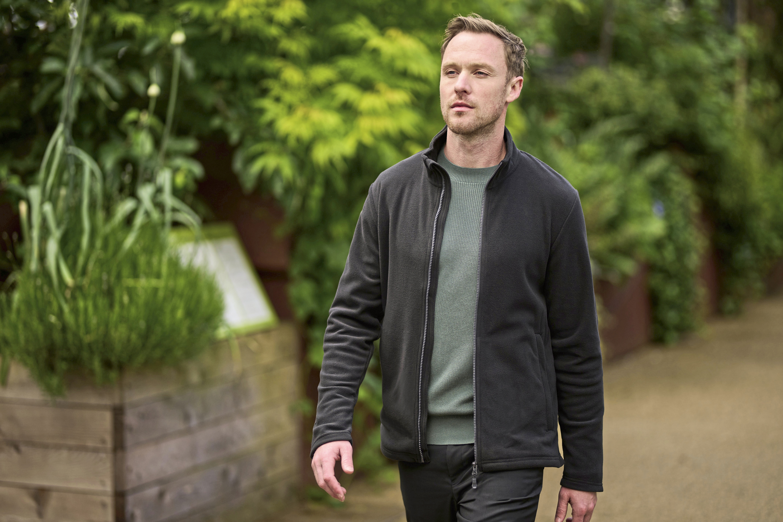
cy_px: 261
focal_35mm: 85
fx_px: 1849
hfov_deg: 23.9
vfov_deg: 16.1
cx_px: 392
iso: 200
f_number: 1.4
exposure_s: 1/2000
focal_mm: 85
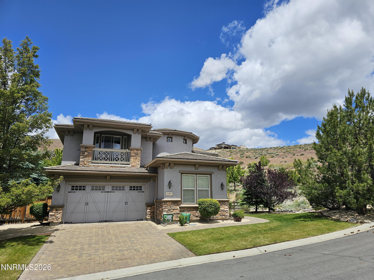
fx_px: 248
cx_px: 187
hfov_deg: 73.9
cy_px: 140
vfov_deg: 58.9
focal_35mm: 23
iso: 10
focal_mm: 6.3
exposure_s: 1/1429
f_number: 1.7
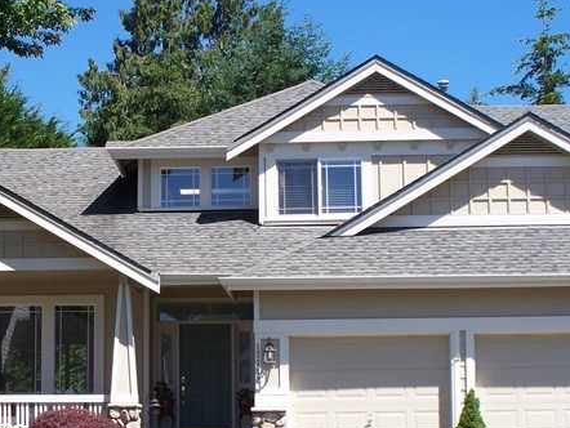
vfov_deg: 18.2
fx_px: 1335
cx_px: 159
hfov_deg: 23.9
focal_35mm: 81
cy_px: 195
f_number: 4.8
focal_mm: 7.54
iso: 80
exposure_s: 1/320
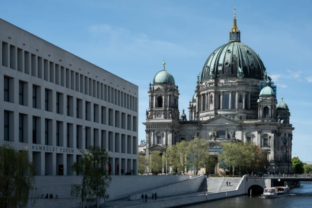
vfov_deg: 24.6
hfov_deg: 36.2
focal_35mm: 55
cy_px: 103
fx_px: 477
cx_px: 154
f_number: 5
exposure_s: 1/800
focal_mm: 54
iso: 125
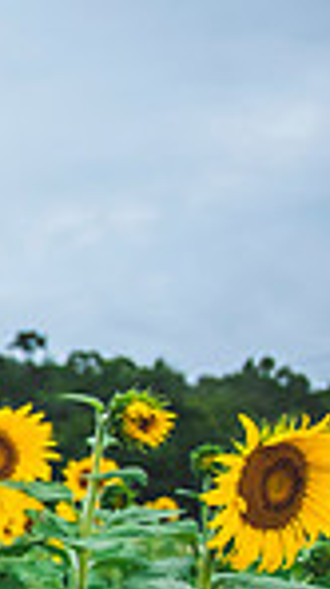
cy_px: 480
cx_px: -704
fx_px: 1855
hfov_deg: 8.4
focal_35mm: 119
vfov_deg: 17.9
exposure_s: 1/250
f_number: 2.8
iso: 200
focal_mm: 29
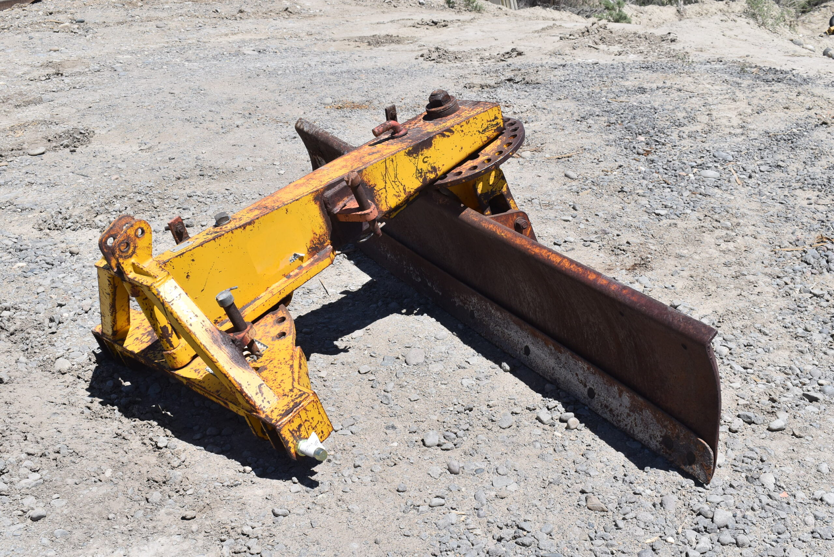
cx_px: 417
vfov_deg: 29.0
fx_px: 1078
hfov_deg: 42.3
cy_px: 278
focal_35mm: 46
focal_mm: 31
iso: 200
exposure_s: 1/400
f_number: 10
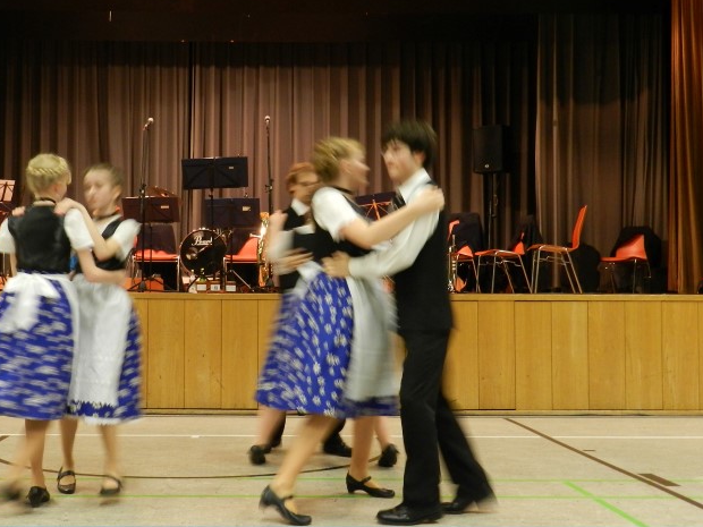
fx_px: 995
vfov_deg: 29.7
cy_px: 271
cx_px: 261
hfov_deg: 38.6
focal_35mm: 49
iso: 400
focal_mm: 6.7
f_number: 4
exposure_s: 1/15
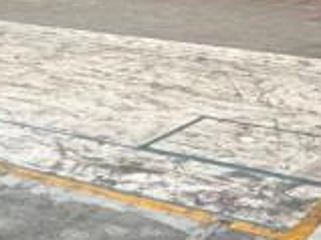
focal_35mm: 90
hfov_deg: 21.3
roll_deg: -0.5
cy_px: -234
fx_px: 834
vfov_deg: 13.9
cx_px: 24
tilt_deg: +9.8
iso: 320
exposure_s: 1/66
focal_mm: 2.22
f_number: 2.2
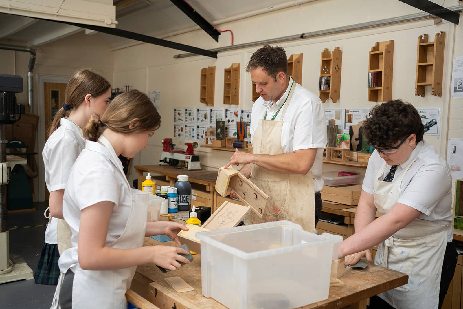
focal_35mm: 35
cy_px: 154
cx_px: 232
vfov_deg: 37.9
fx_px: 450
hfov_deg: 54.4
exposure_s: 1/250
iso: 200
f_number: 4
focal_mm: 35
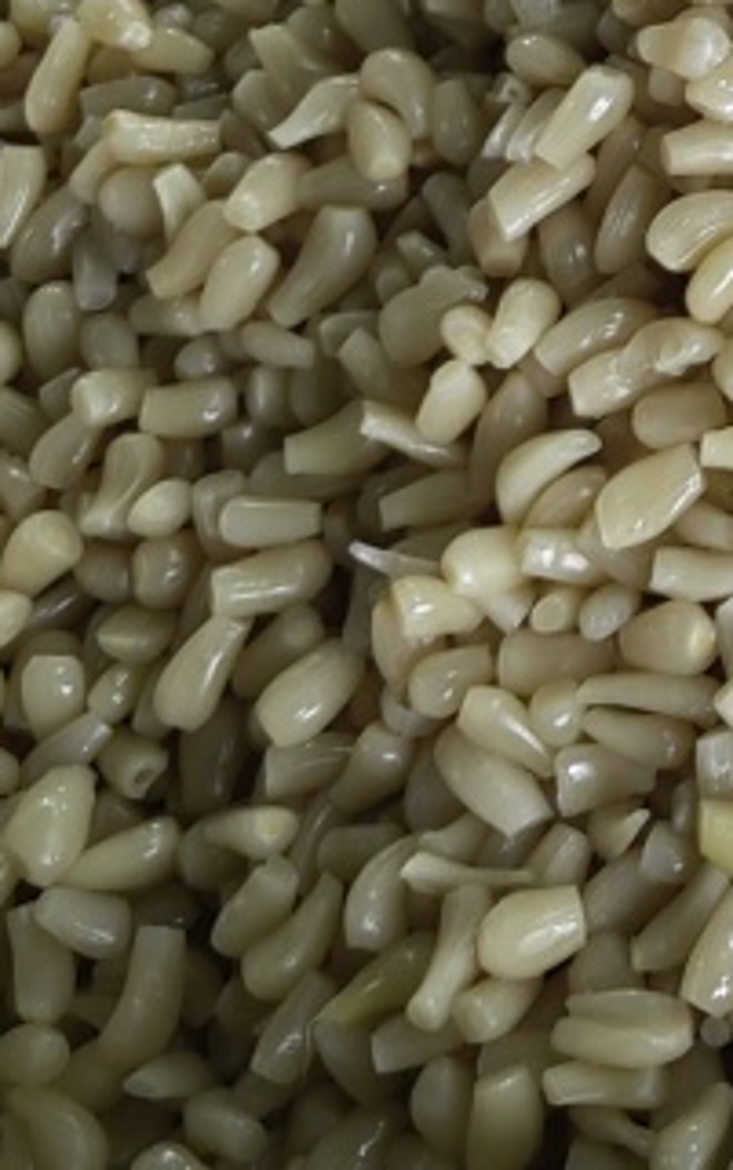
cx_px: 1298
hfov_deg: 12.6
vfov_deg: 20.5
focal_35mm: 95
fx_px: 3032
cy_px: -210
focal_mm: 5.52
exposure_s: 1/252
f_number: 1.9
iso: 50
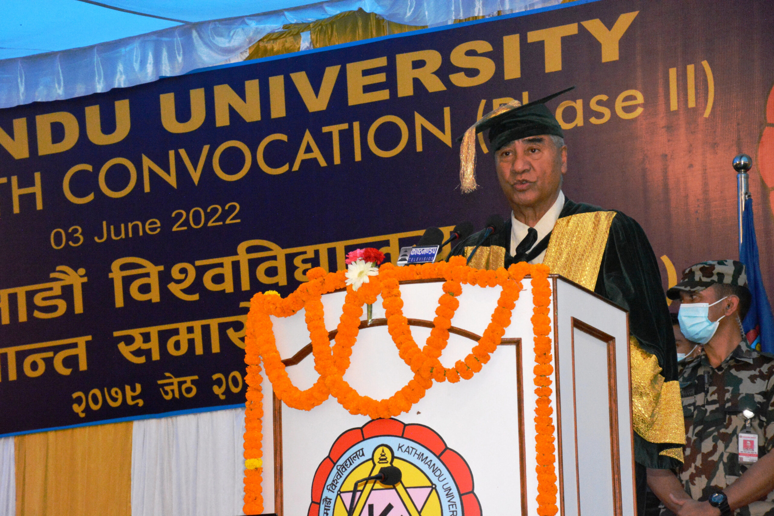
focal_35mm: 150
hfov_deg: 13.7
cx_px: 387
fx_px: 3225
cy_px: 258
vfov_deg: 9.1
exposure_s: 1/200
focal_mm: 100
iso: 4000
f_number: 13
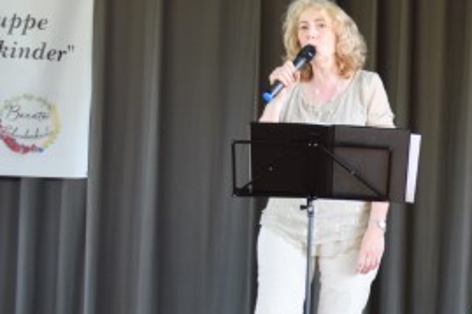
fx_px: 1520
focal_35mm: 116
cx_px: 618
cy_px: 208
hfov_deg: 16.6
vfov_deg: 11.8
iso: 500
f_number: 4
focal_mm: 26
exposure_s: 1/40
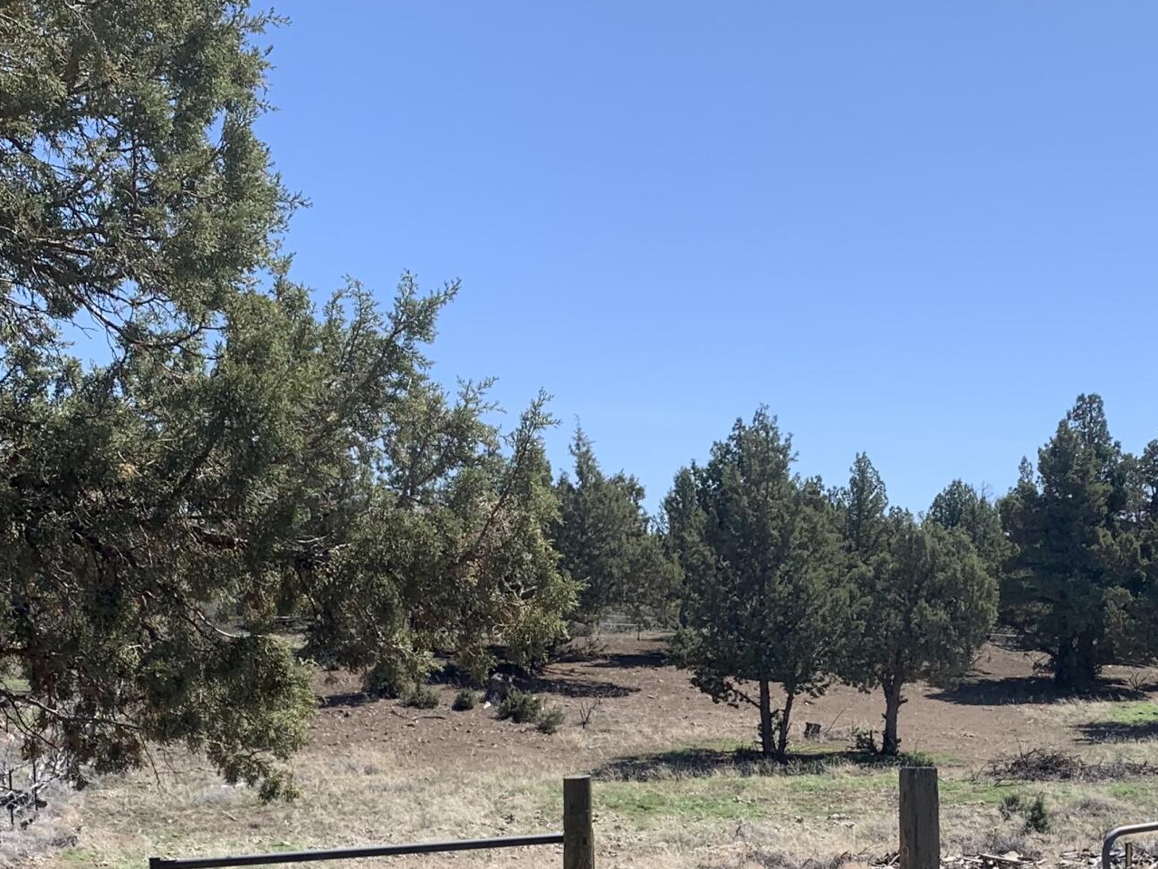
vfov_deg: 23.2
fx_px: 2040
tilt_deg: -5.6
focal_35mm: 61
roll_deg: +0.3
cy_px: 825
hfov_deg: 31.3
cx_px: 804
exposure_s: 1/2075
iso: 25
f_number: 1.8
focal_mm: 4.25
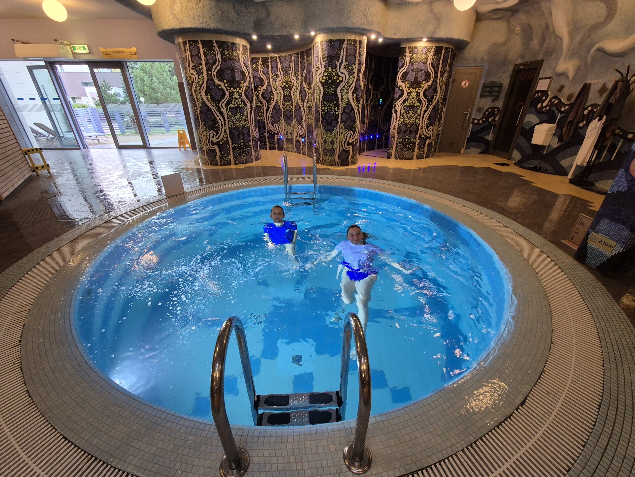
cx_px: 318
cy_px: 238
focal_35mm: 13
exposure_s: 1/50
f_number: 2.2
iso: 500
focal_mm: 2.2
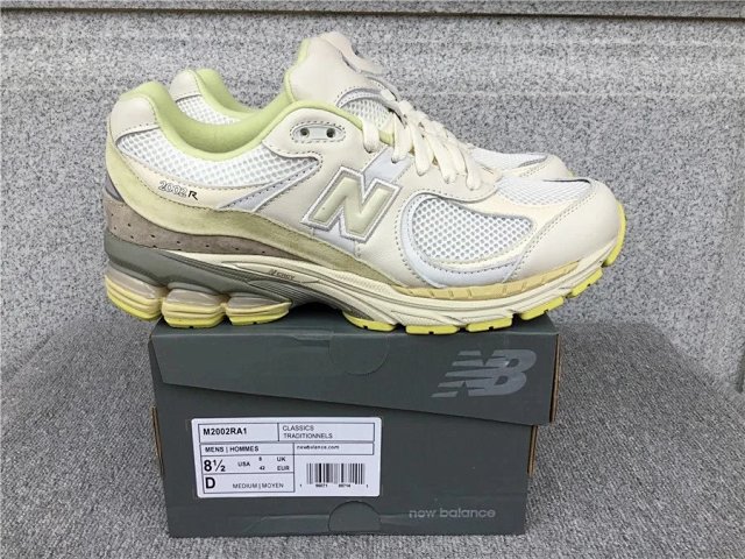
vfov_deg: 45.4
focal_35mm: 31
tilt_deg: -19.2
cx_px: 372
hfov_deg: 58.4
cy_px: 280
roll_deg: -0.3
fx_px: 667
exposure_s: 1/379
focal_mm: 3.3
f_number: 2.4
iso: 25
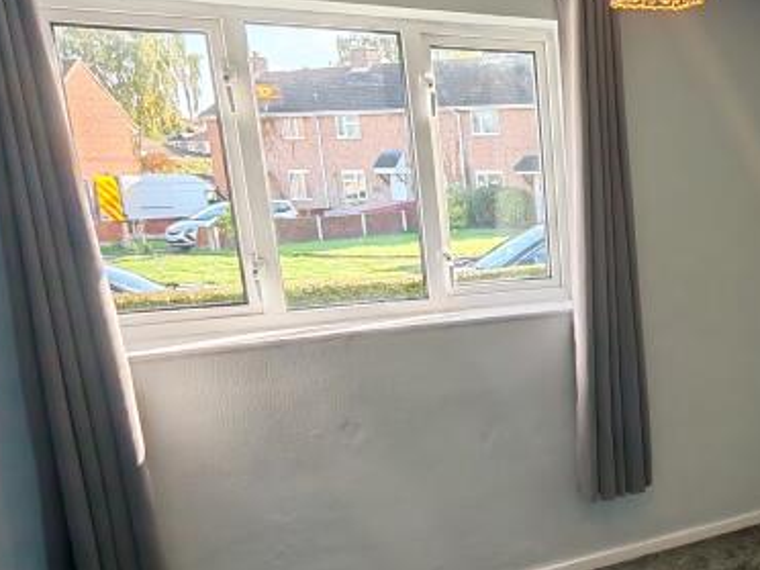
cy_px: 411
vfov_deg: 32.4
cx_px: 787
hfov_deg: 37.6
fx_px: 966
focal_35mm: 44
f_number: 2.2
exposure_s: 1/50
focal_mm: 1.96
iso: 64
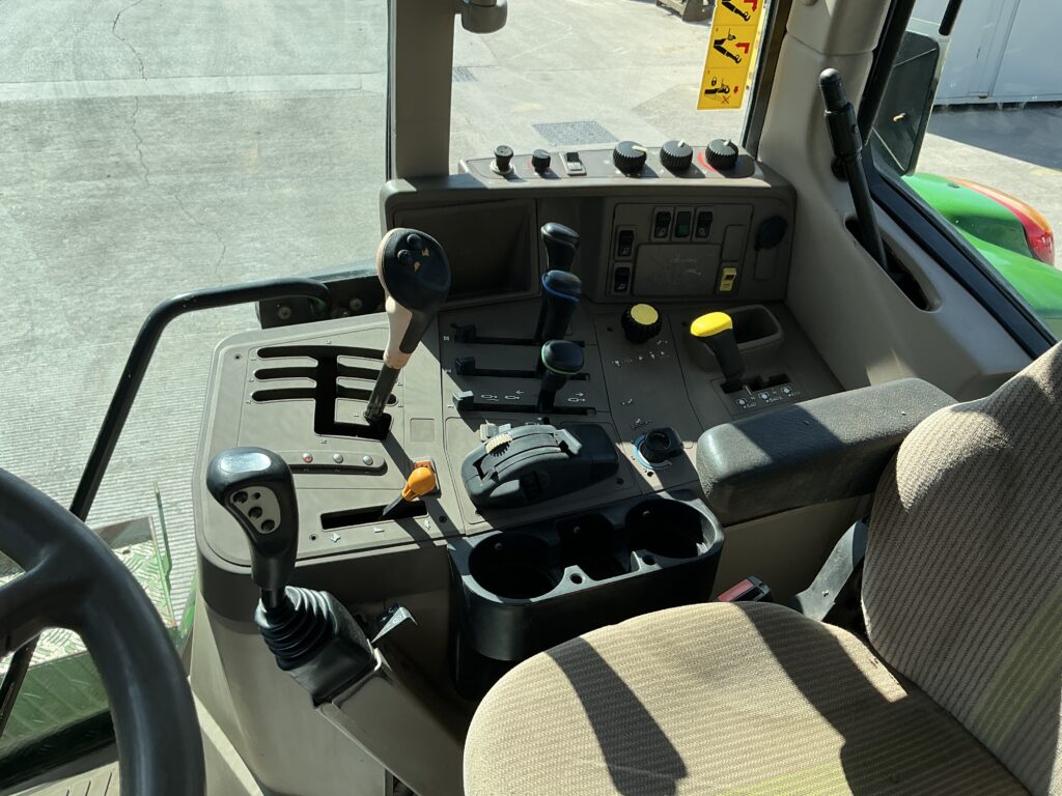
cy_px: 398
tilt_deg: -32.2
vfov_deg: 49.7
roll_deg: -1.8
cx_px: 531
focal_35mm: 28
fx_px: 859
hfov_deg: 63.4
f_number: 1.8
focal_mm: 3
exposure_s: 1/666
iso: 25
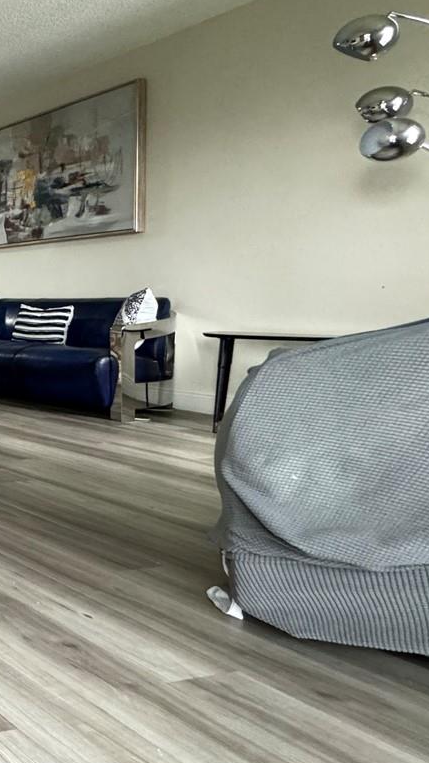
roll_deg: +0.1
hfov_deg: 21.6
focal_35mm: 32
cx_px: -359
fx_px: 647
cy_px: 322
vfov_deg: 60.7
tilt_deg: -2.2
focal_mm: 2.22
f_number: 2.2
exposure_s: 1/60
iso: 500
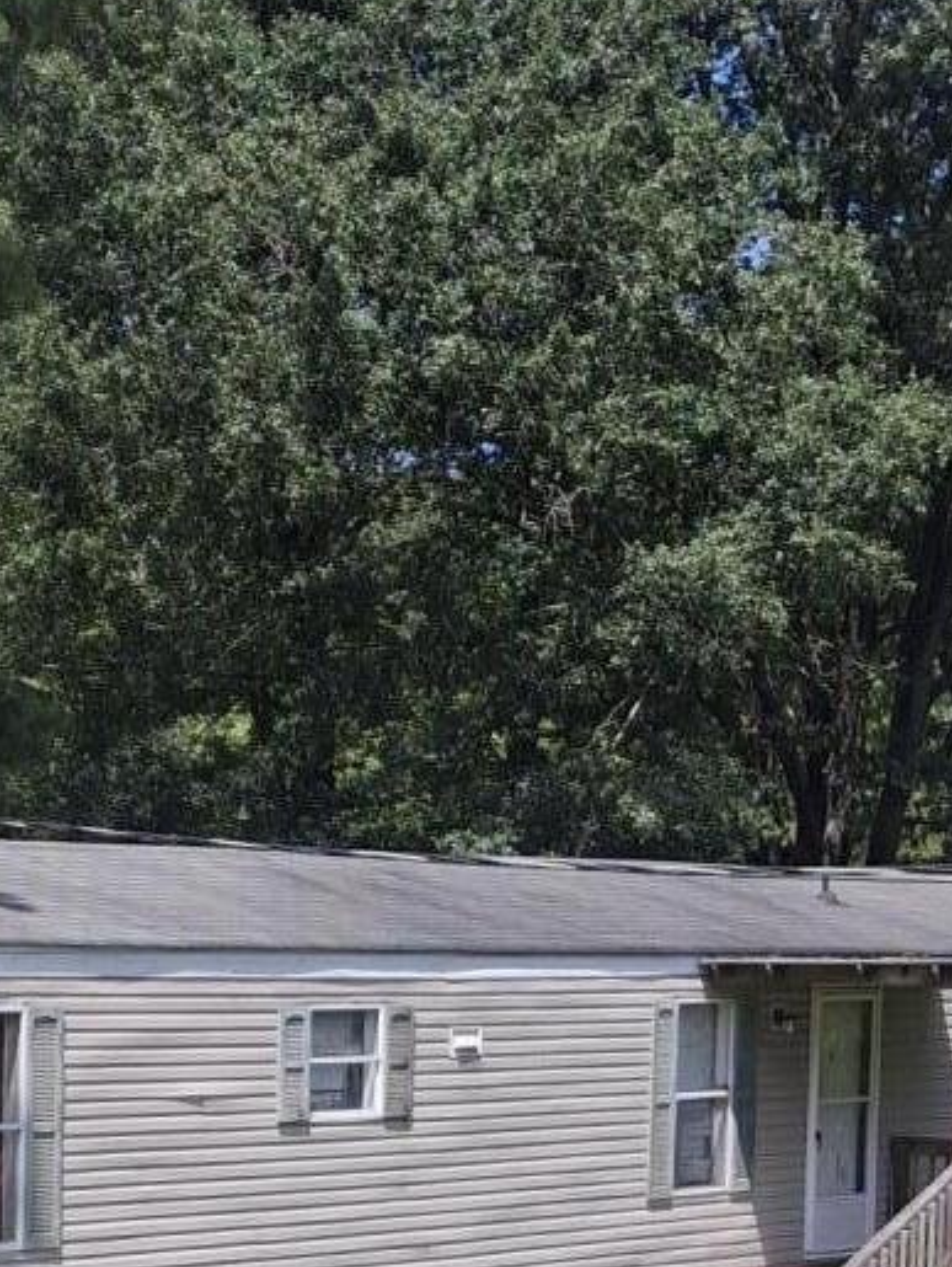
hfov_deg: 14.9
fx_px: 3552
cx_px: -64
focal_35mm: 97
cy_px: 1245
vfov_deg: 19.7
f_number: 1.8
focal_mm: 4.69
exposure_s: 1/1188
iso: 25
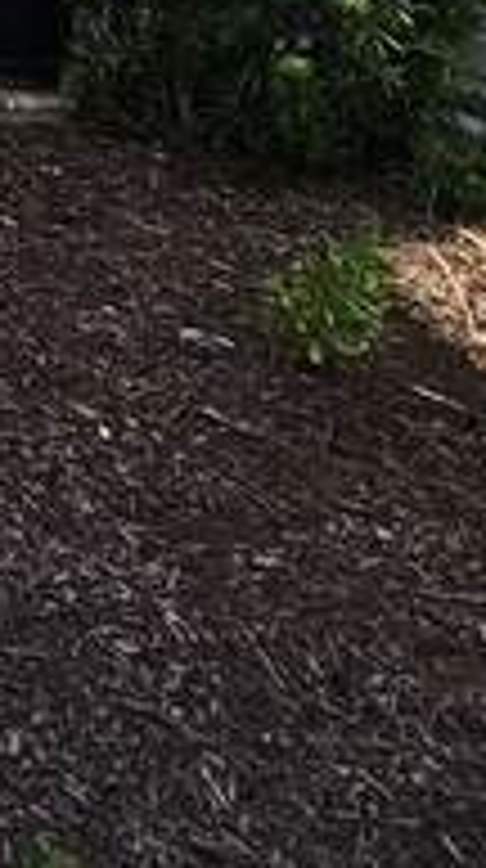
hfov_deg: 10.4
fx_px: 2162
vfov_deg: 17.0
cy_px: -855
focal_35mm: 94
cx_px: -810
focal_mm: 2.2
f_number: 2.2
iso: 50
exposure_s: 1/2128
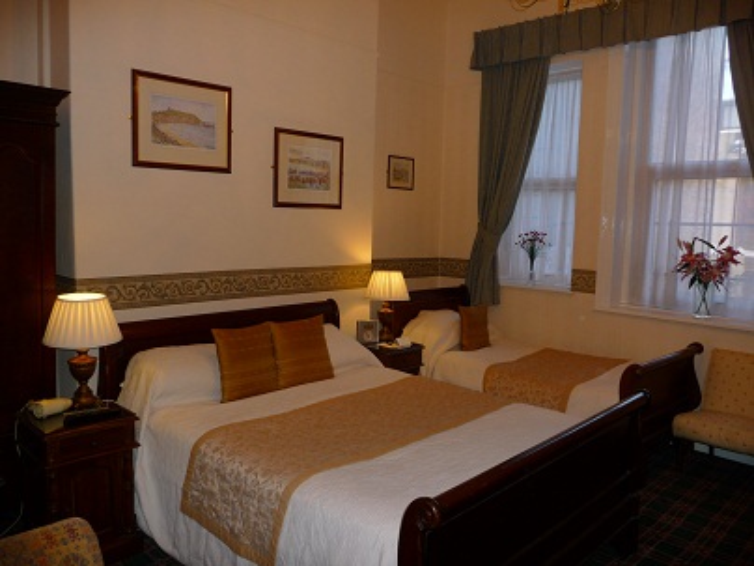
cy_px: 283
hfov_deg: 63.4
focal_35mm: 28
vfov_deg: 49.7
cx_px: 377
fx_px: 610
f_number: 3.3
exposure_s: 1/30
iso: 100
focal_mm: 4.7
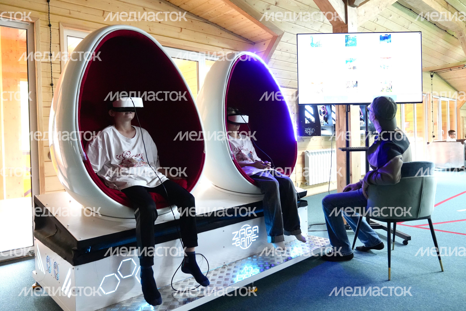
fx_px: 324
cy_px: 156
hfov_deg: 71.5
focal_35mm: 25
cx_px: 233
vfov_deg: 51.3
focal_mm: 25
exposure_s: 1/160
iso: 6400
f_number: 3.2
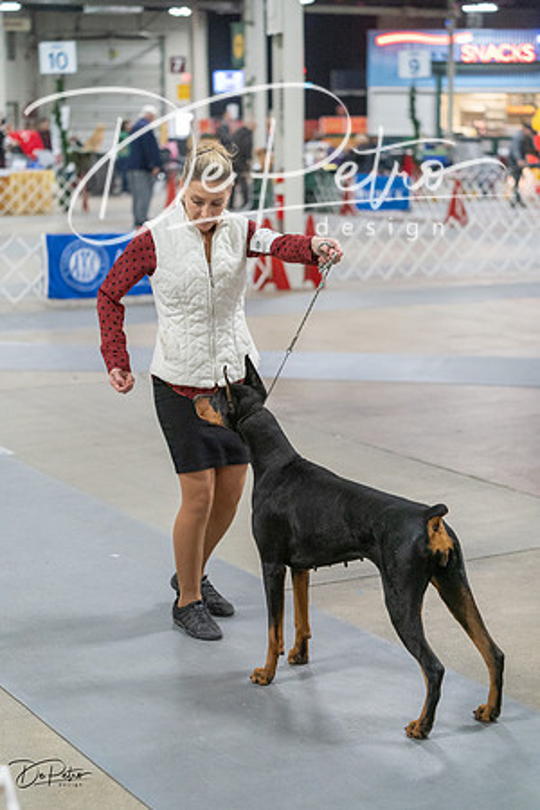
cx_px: 270
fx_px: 1575
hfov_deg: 19.5
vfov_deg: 28.8
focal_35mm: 70
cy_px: 405
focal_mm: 70
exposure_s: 1/320
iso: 6400
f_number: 2.8
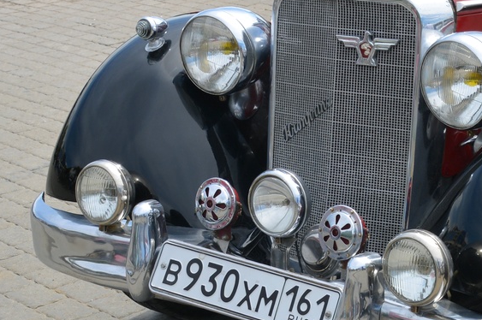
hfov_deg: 21.8
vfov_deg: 15.4
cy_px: 68
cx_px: 544
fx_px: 1177
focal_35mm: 88
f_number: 8
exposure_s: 1/250
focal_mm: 22
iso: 140
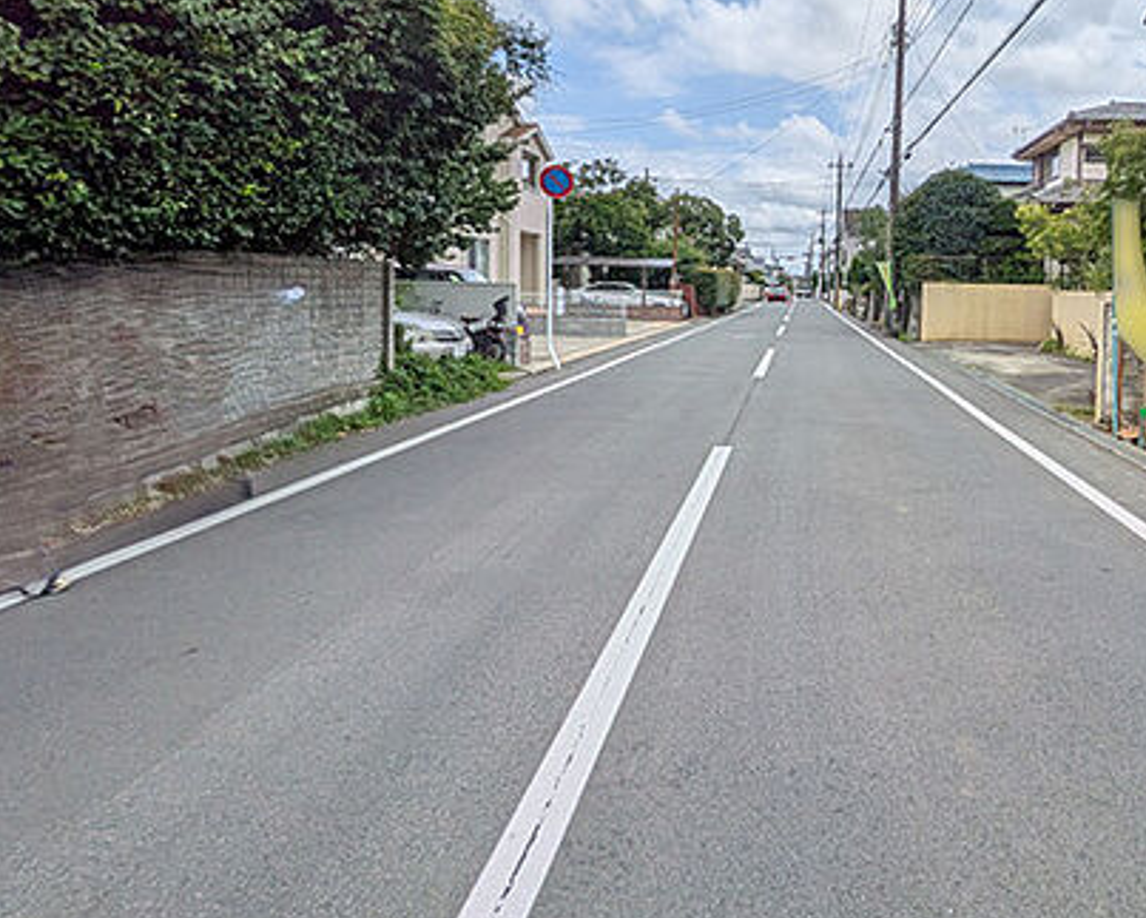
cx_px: 810
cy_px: 320
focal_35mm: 21
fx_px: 713
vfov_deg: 64.2
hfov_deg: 73.9
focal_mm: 1.83
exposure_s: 1/3322
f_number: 2.2
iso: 51
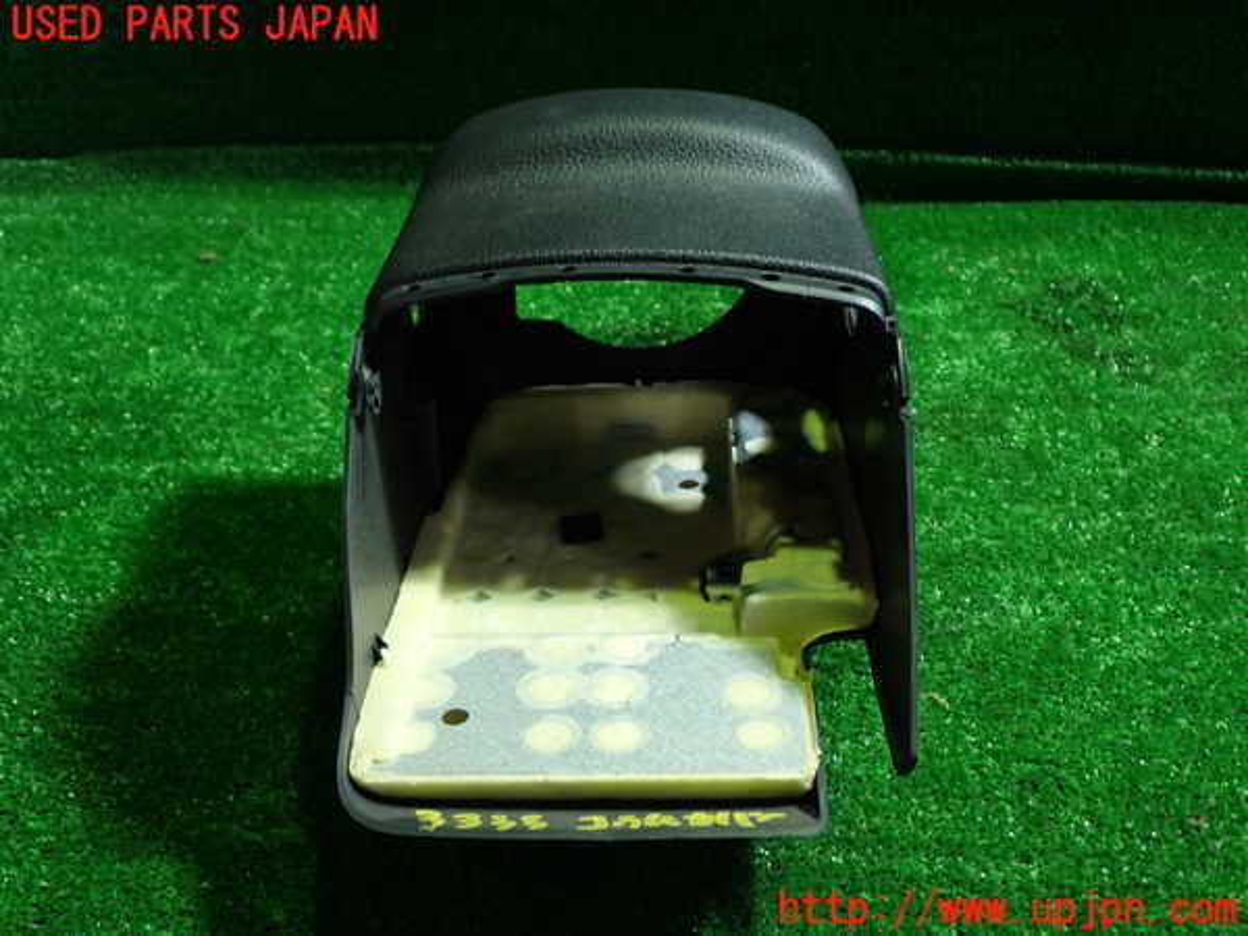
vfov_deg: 35.1
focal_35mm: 41
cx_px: 624
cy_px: 468
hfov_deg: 45.8
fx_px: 1478
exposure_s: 1/40
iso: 320
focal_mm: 7.31
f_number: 2.8
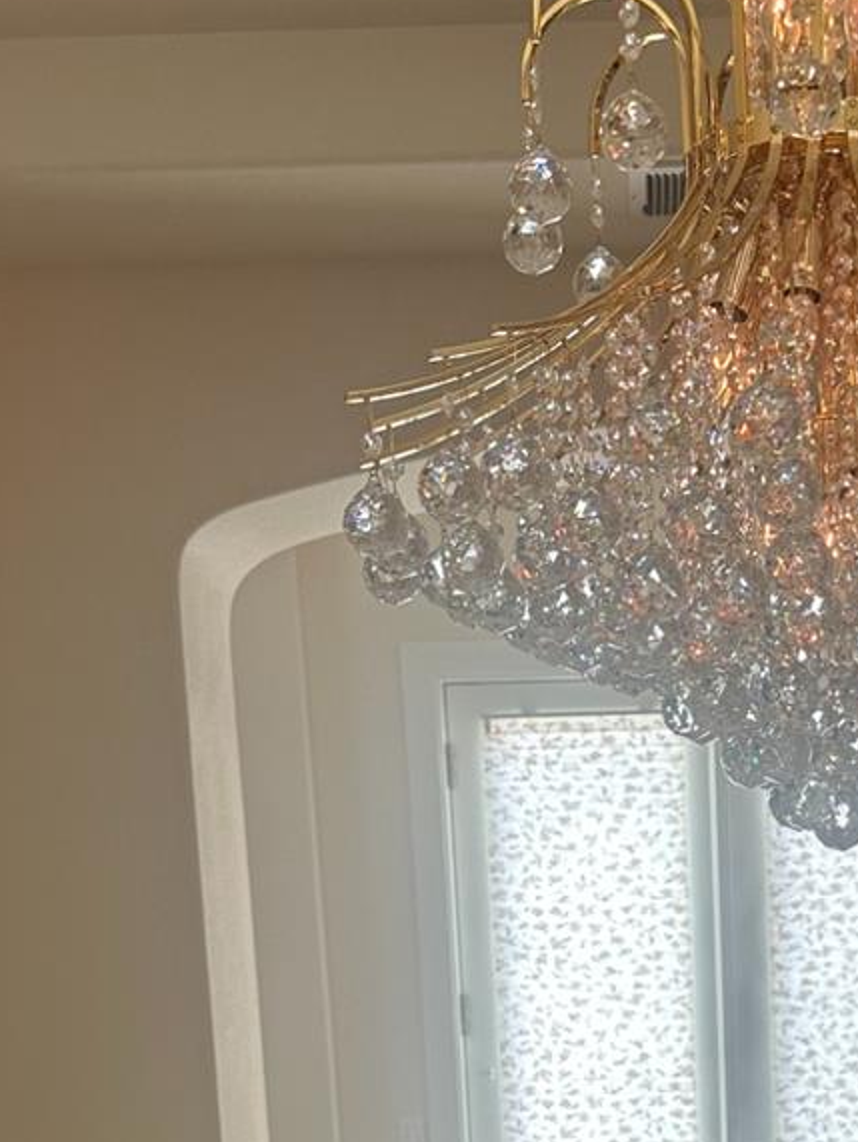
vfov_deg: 27.8
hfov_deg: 22.9
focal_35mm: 63
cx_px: 733
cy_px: 1278
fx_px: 2080
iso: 160
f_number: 1.78
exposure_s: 1/120
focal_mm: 6.86
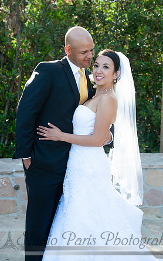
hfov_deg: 18.1
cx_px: 87
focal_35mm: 72
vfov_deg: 28.6
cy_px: 130
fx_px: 512
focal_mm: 70
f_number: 5
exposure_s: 1/125
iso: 200
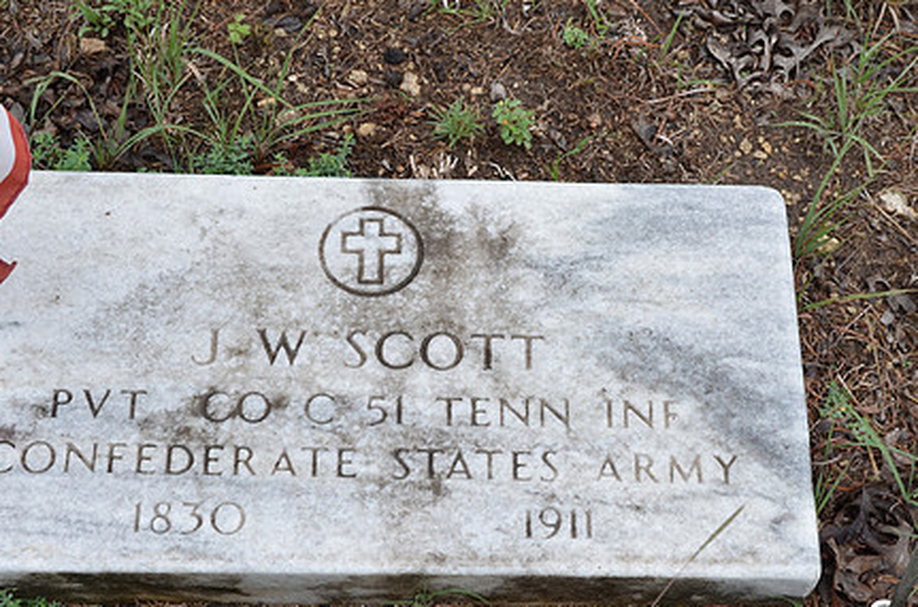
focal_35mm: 71
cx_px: 486
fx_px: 1798
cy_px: 339
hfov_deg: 28.6
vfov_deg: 19.2
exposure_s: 1/250
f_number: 8
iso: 200
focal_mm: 35
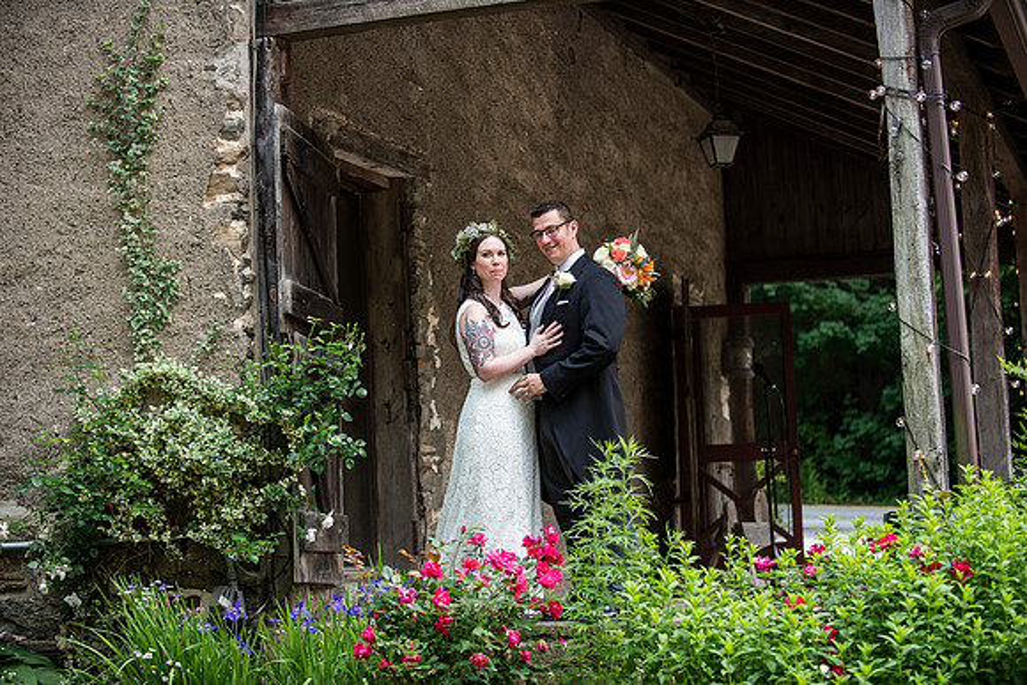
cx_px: 514
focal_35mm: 70
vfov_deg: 19.5
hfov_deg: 28.8
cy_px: 342
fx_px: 1997
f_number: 2.8
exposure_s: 1/2000
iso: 640
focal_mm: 70
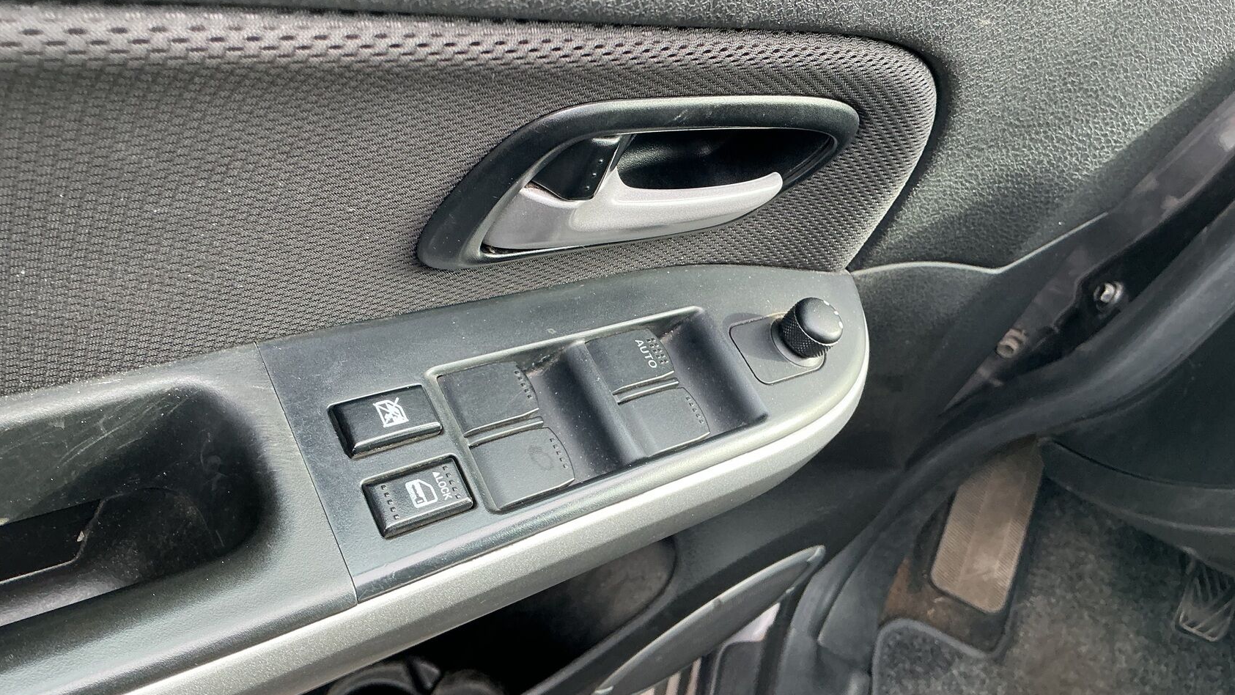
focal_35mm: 32
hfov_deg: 61.0
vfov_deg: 36.6
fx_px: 1048
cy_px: 290
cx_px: 612
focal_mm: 3
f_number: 1.8
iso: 64
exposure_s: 1/120
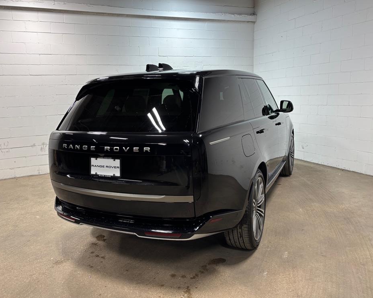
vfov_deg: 51.5
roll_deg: +2.1
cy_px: 147
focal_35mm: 28
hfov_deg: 62.1
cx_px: 170
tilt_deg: -9.2
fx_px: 309
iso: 40
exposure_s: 1/174
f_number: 1.6
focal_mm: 5.96
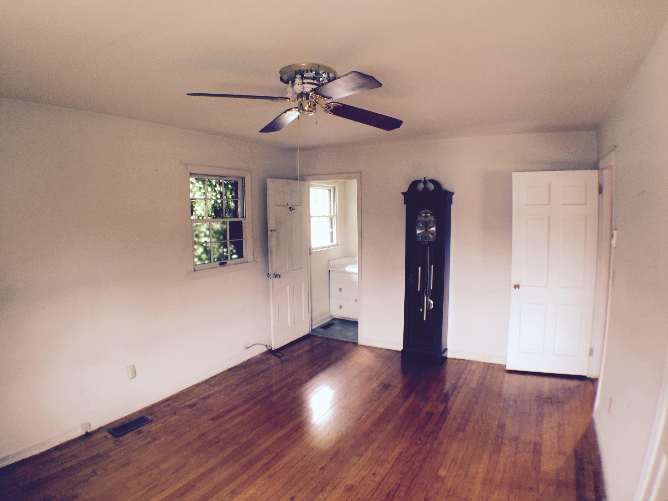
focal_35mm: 29
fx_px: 560
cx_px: 334
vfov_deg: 48.2
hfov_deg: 61.7
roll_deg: +0.2
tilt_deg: -5.9
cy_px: 250
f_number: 2.2
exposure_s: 1/30
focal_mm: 4.15
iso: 100
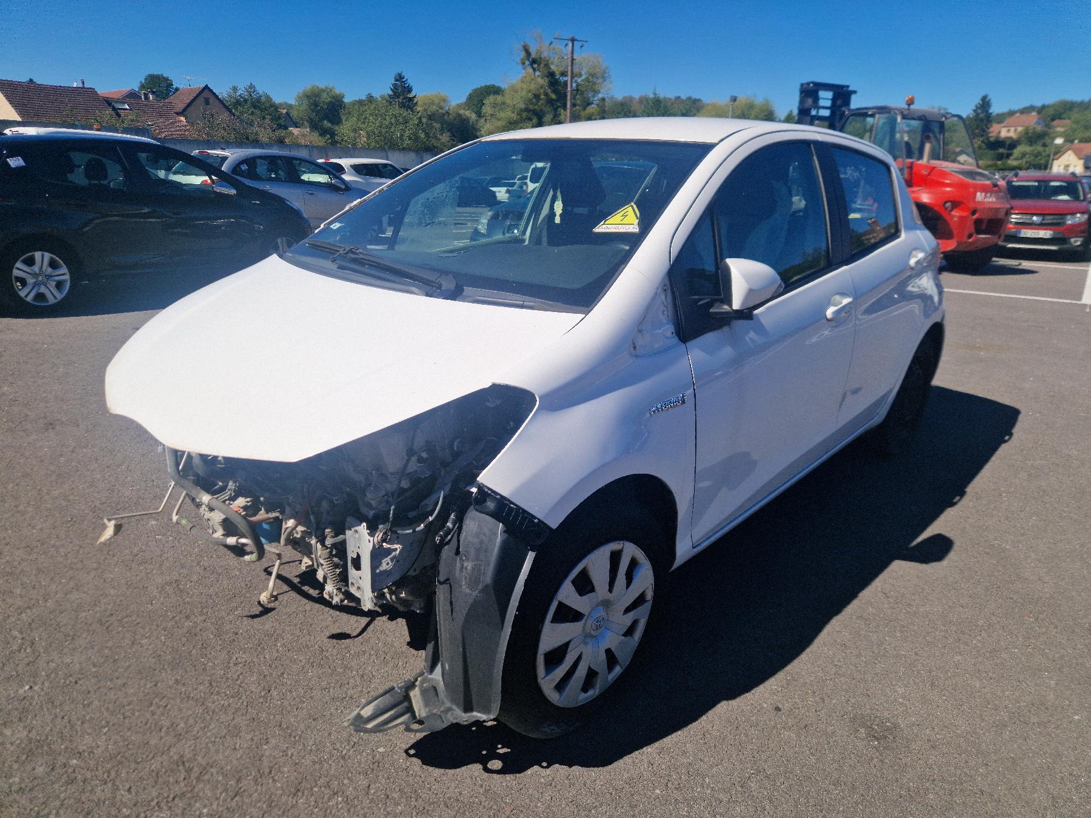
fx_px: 725
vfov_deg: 58.9
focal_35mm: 23
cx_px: 546
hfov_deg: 73.9
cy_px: 409
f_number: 1.8
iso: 50
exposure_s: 1/2500
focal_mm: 5.4
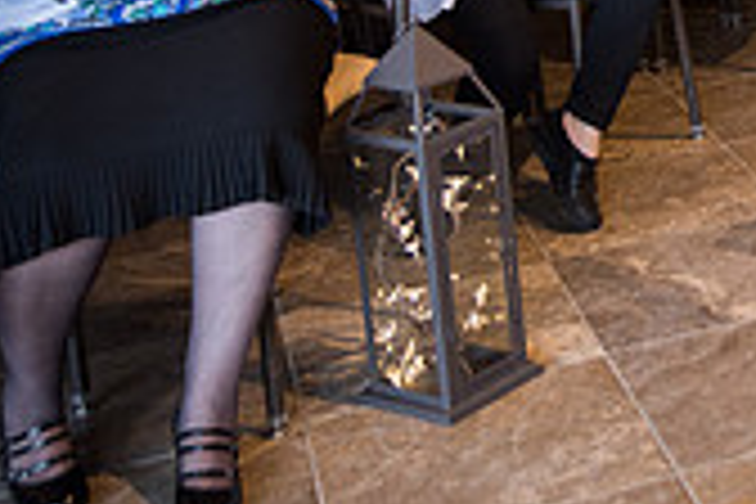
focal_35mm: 100
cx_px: 1148
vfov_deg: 12.8
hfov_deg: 18.1
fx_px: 2100
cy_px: -304
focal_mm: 29
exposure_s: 1/200
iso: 500
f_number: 2.8
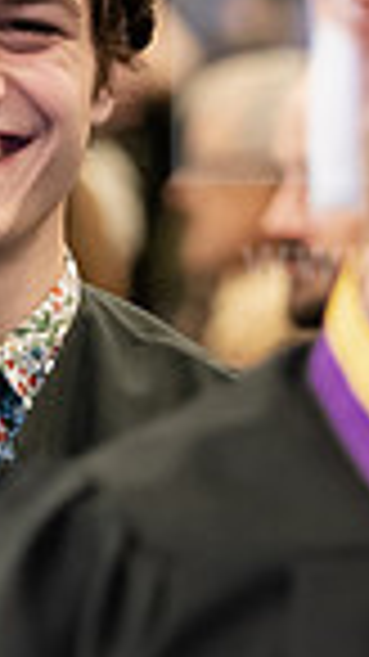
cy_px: 353
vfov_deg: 4.6
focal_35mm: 465
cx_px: 36
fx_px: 8098
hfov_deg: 2.6
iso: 2000
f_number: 3.2
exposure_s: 1/200
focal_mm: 112
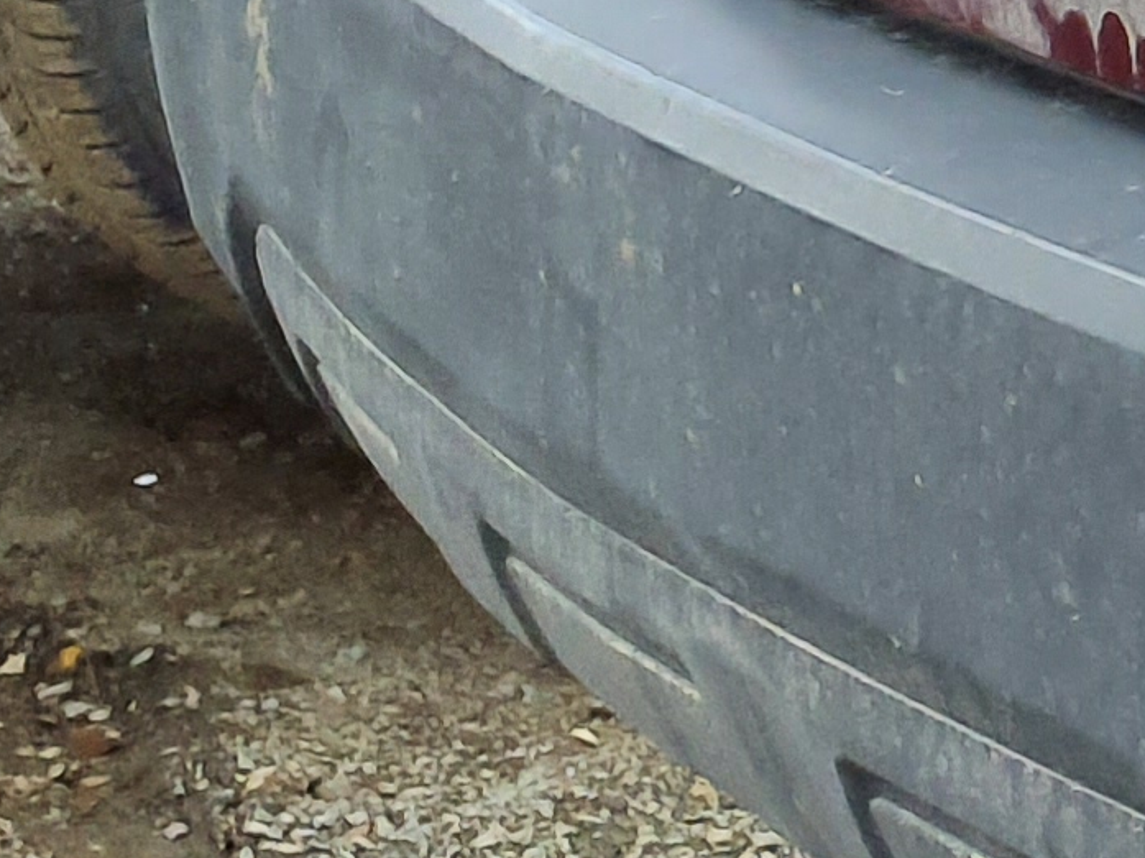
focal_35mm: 160
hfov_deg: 9.8
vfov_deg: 9.0
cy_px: -523
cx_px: 3286
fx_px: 5290
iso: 40
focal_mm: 3.58
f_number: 1.9
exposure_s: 1/648
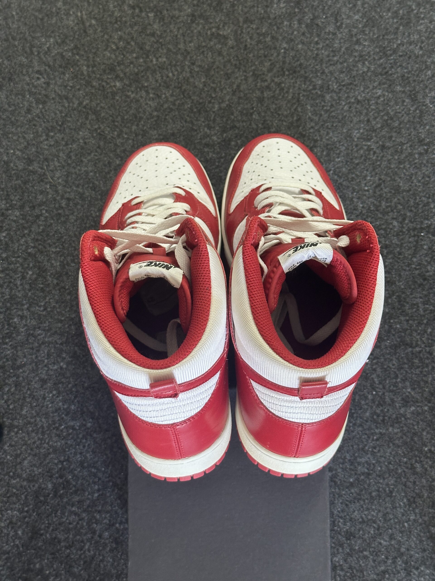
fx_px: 804
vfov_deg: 39.7
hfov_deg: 30.3
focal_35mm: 48
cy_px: 290
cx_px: 218
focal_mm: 6.86
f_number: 1.78
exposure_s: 1/50
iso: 160
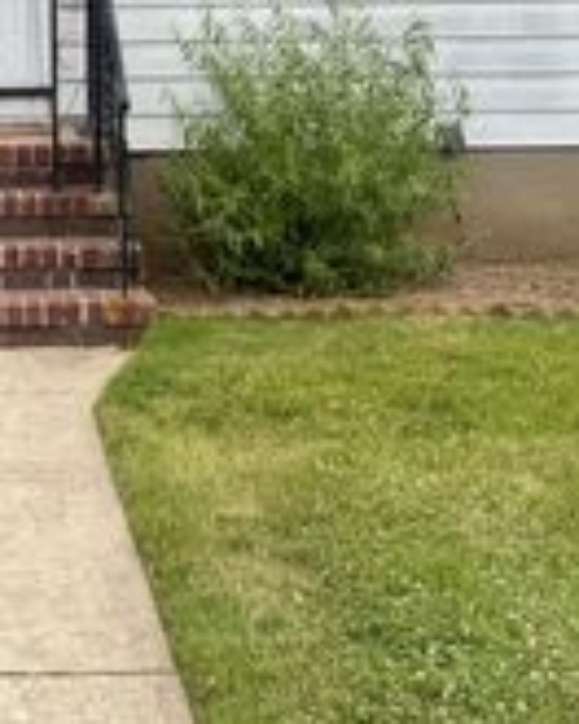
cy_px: -90
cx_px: 9
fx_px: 1521
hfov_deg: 20.9
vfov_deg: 24.8
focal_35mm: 71
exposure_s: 1/654
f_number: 1.78
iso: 80
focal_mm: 6.76
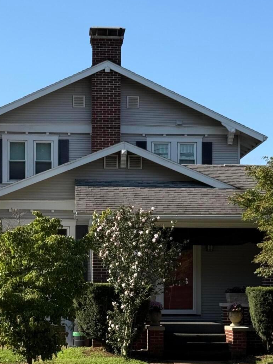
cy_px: 257
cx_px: 119
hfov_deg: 15.9
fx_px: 978
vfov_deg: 21.0
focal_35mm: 93
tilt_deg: +3.0
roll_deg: -0.9
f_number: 1.78
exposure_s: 1/2762
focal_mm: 6.76
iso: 64
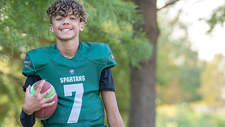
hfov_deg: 9.5
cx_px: 89
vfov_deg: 5.4
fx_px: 1355
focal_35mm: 227
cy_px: 101
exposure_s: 1/320
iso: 250
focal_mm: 104
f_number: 2.8
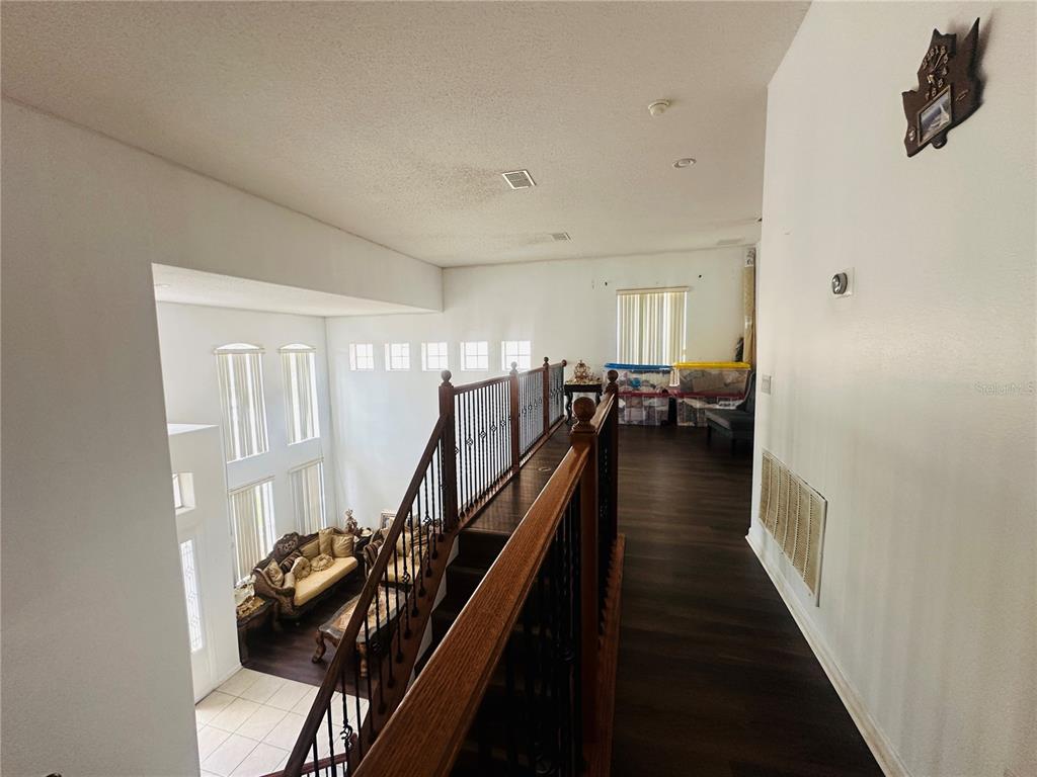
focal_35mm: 14
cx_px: 518
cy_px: 388
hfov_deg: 102.1
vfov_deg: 85.7
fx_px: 419
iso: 160
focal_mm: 2.22
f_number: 2.2
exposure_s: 1/99
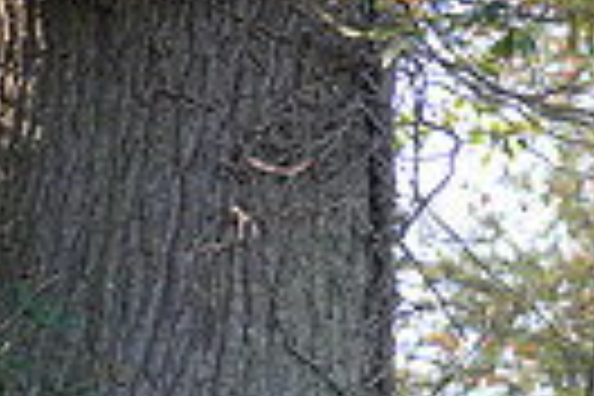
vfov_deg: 4.4
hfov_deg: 6.5
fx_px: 5082
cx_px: 1264
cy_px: 842
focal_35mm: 308
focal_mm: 70
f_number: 2.8
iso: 1000
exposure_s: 1/1000
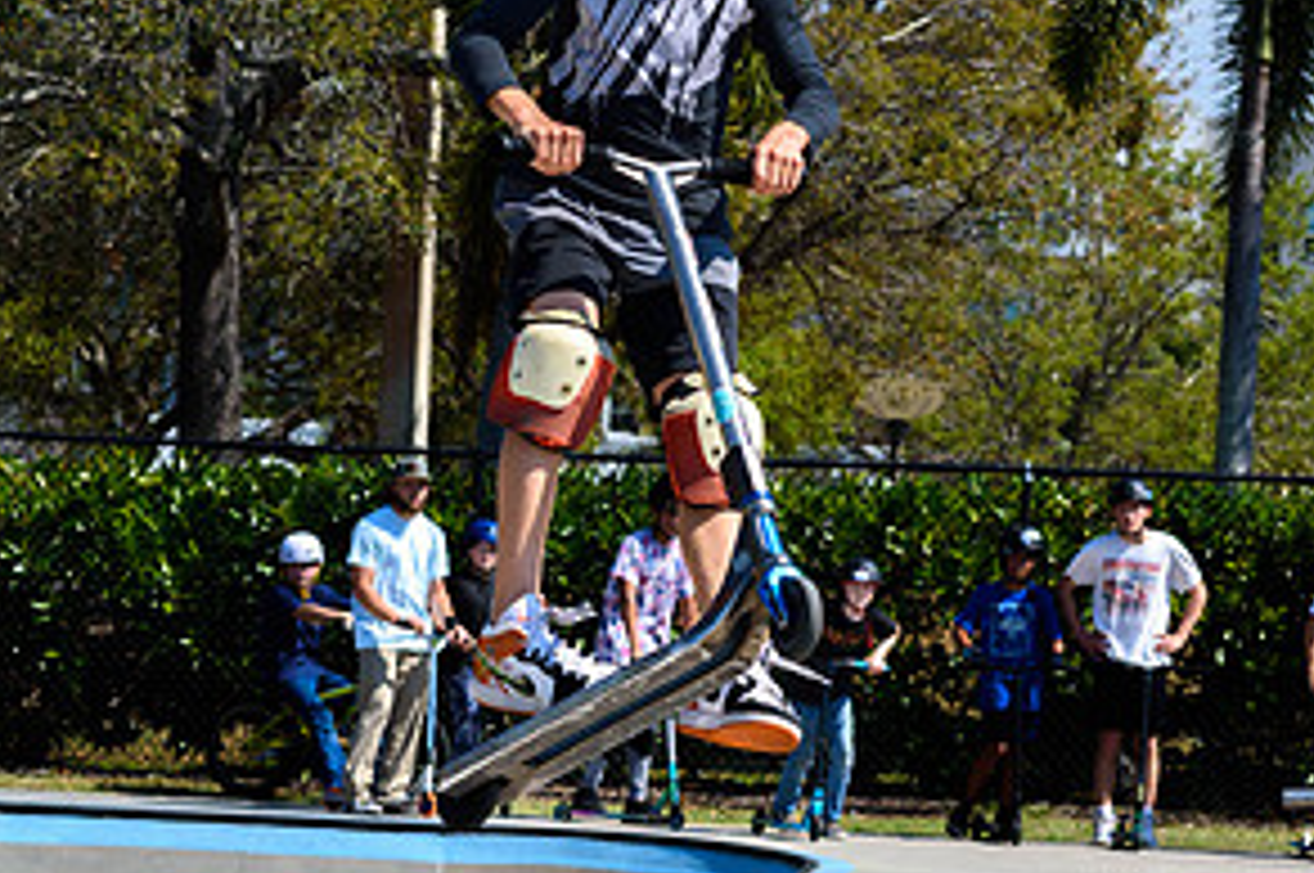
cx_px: 670
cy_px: 382
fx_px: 5906
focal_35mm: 162
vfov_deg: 8.5
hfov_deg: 12.7
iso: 200
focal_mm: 70
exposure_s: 1/1000
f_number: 8
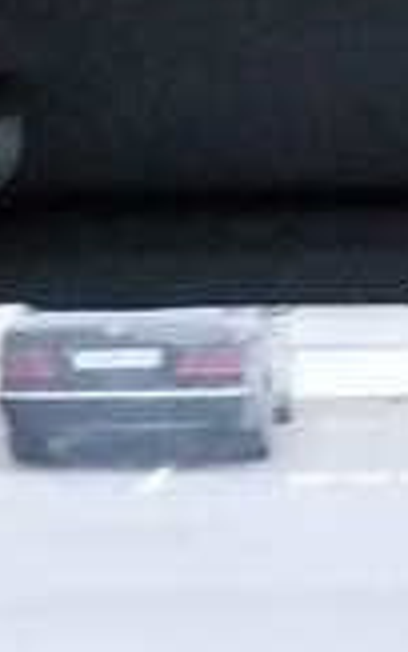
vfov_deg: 14.7
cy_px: 946
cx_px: 792
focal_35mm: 133
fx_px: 2364
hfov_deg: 9.3
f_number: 2.2
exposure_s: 1/25
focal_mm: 3.3
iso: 250
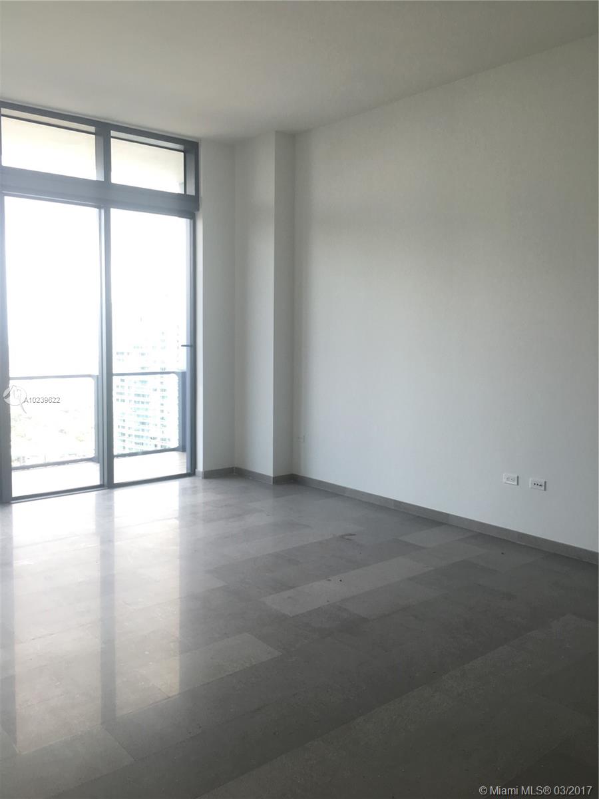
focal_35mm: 29
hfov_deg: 48.2
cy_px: 400
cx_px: 300
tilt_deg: -4.2
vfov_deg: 61.7
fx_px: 669
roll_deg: -0.8
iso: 25
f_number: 2.2
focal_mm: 4.15
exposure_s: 1/60
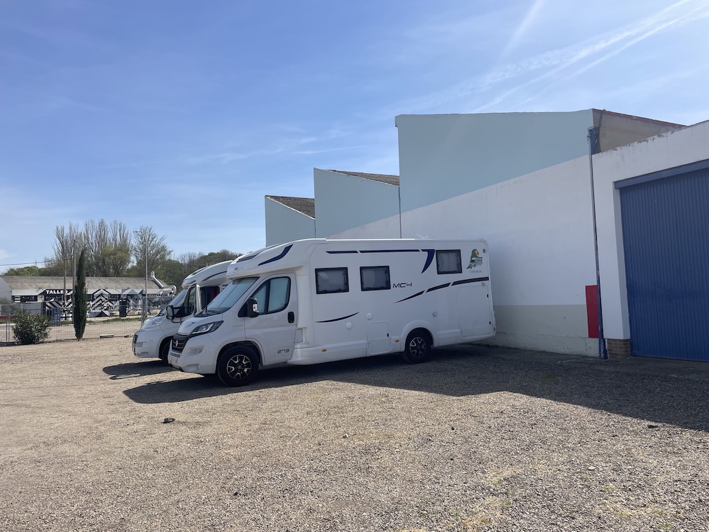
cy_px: 266
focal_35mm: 26
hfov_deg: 67.3
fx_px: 533
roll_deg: +2.2
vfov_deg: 53.1
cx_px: 354
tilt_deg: +4.3
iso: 32
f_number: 1.6
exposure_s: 1/4292
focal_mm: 4.2
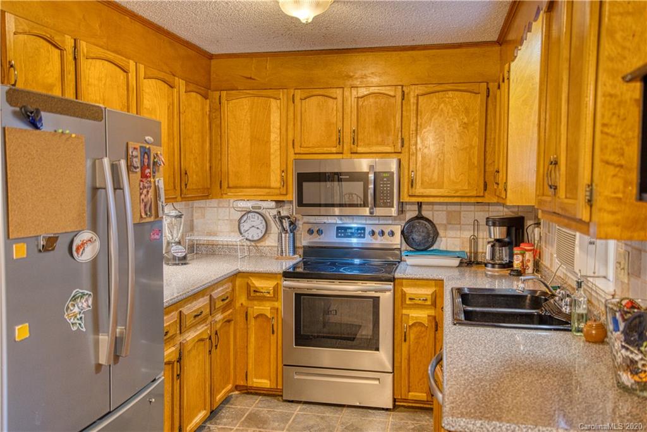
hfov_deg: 58.7
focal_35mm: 32
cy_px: 216
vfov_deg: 41.1
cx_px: 324
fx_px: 575
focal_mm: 32
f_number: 4
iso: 8000
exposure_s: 1/40
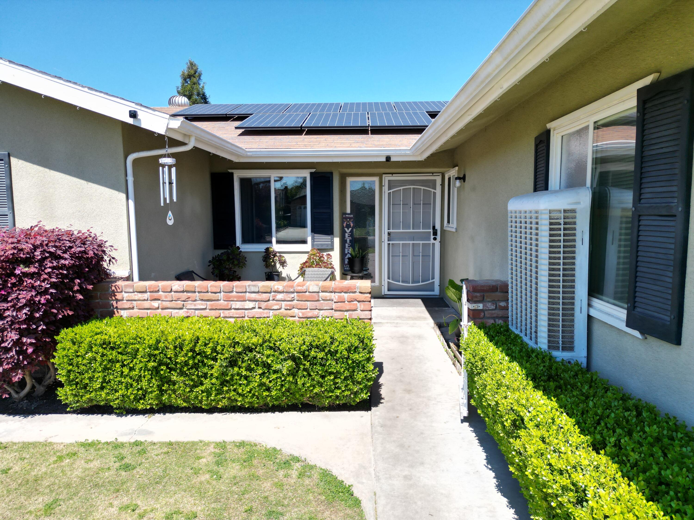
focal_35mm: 24
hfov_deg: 71.6
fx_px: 481
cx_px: 347
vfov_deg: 56.8
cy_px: 260
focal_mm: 6.72
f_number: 1.7
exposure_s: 1/2000
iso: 110
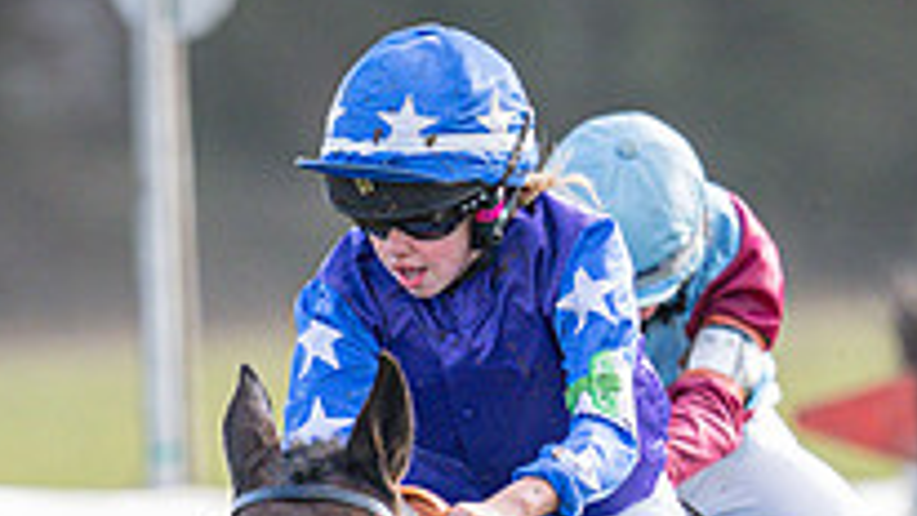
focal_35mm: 2151
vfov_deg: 0.6
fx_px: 52316
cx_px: 143
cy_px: 563
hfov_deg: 1.0
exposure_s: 1/1000
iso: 640
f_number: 4.5
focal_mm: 400
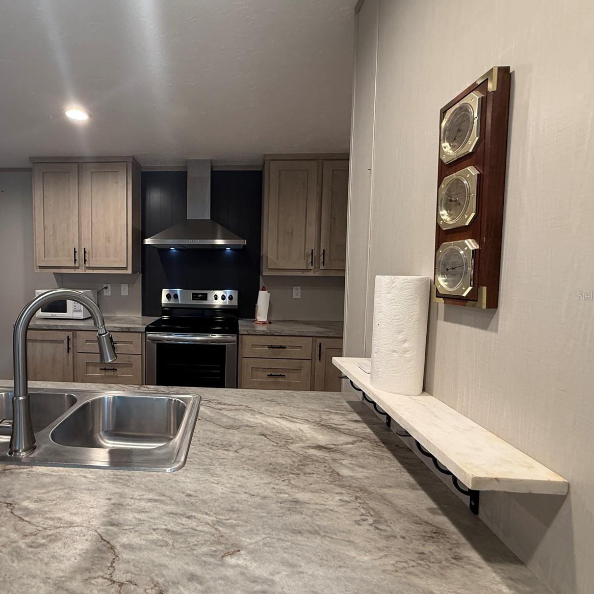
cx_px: 217
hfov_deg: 82.1
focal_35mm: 17
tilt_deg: -3.3
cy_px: 295
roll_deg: -0.3
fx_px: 330
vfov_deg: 84.0
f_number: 2.2
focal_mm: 2.22
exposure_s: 1/60
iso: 250
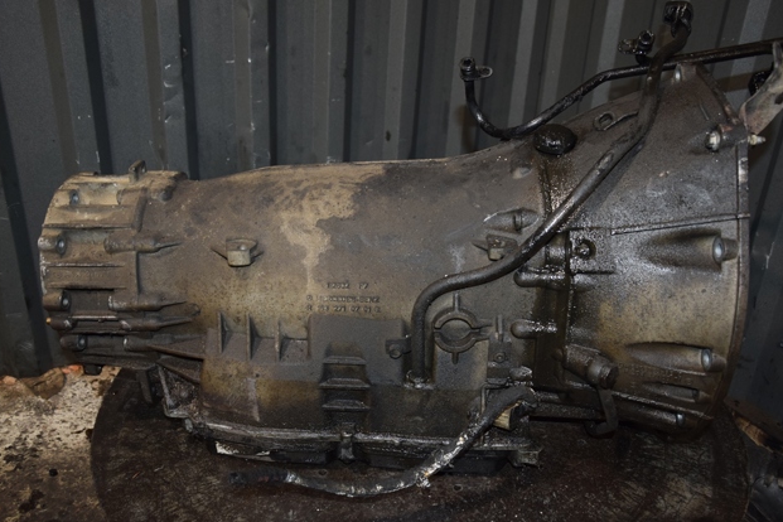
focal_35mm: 34
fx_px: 739
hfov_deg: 55.8
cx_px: 390
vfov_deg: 38.9
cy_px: 266
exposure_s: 1/60
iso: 800
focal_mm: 22
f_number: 5
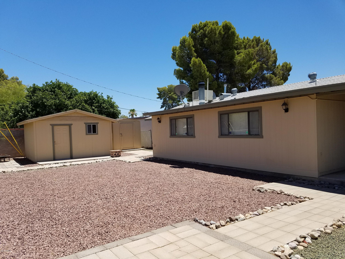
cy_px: 130
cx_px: 172
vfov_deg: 53.1
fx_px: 259
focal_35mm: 26
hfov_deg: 67.3
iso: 50
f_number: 1.7
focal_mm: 4.2
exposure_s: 1/2488
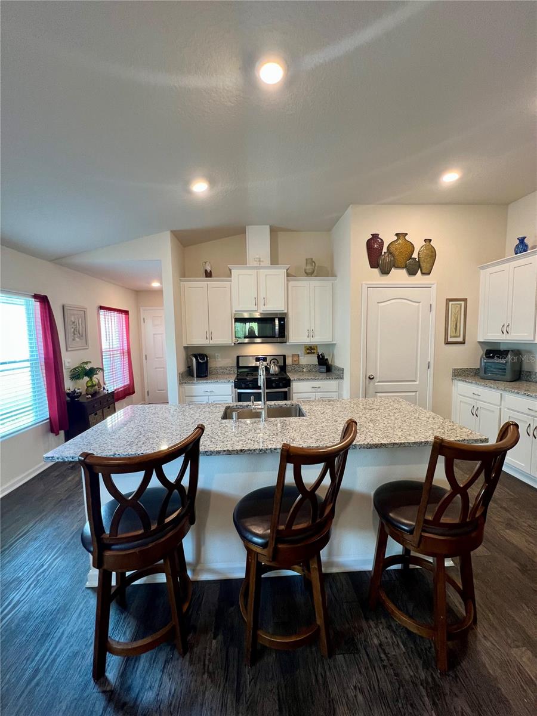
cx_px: 268
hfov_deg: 89.9
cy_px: 358
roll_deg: +0.9
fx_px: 269
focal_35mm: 13
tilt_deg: -4.7
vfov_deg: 106.2
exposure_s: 1/60
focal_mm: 1.57
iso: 160
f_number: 1.8
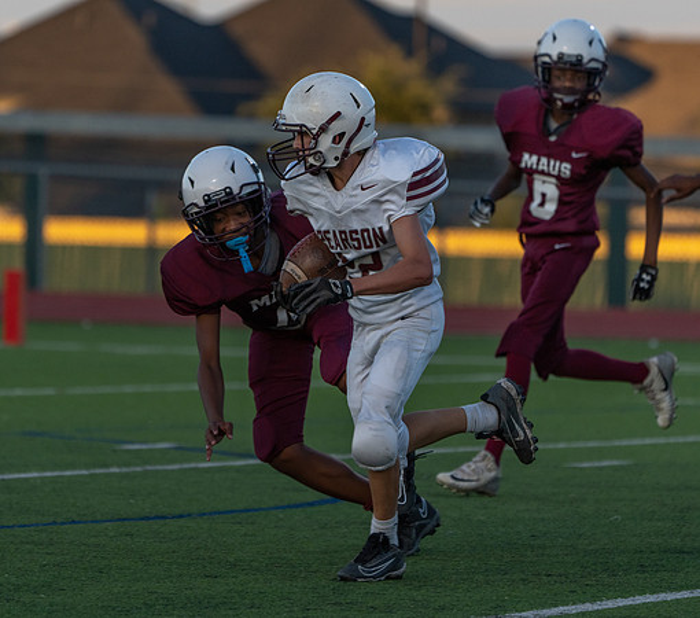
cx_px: 310
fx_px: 9289
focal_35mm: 431
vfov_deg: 3.8
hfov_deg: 4.3
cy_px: 315
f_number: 5.6
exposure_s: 1/1000
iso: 400
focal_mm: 300
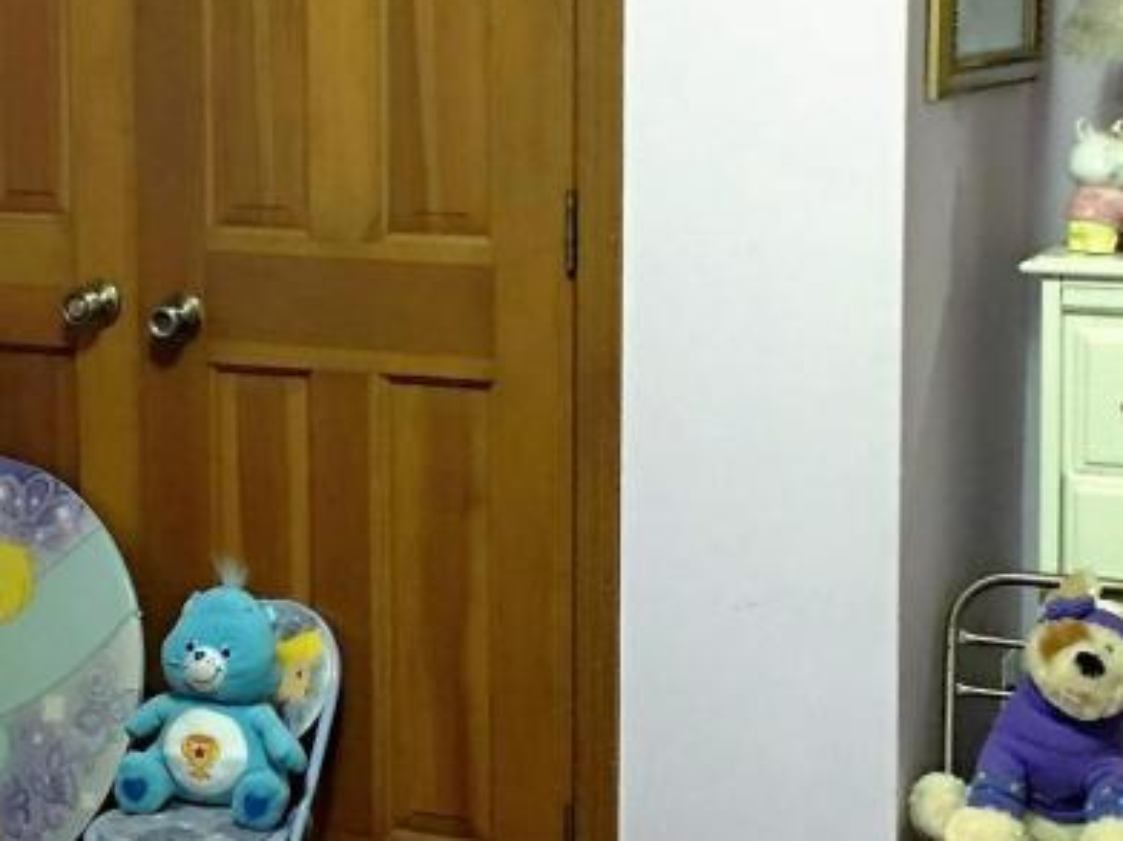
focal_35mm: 76
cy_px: 257
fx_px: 2465
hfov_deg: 25.5
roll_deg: -0.4
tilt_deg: -4.5
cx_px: 368
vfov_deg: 19.3
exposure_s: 1/4
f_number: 2.2
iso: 64
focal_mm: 4.15
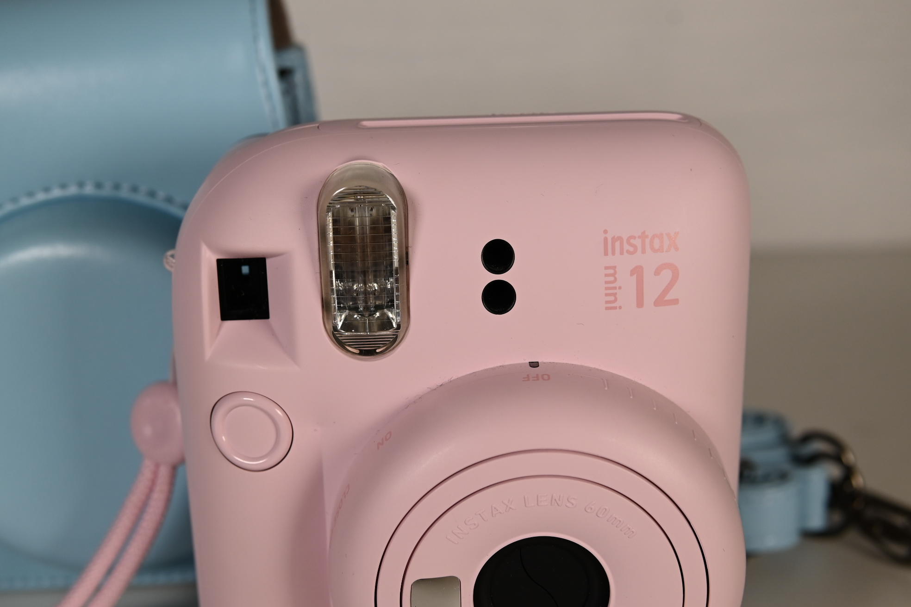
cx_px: 456
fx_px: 1139
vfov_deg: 29.9
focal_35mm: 45
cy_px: 304
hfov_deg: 43.6
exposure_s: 1/1000
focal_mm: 30
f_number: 5
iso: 400
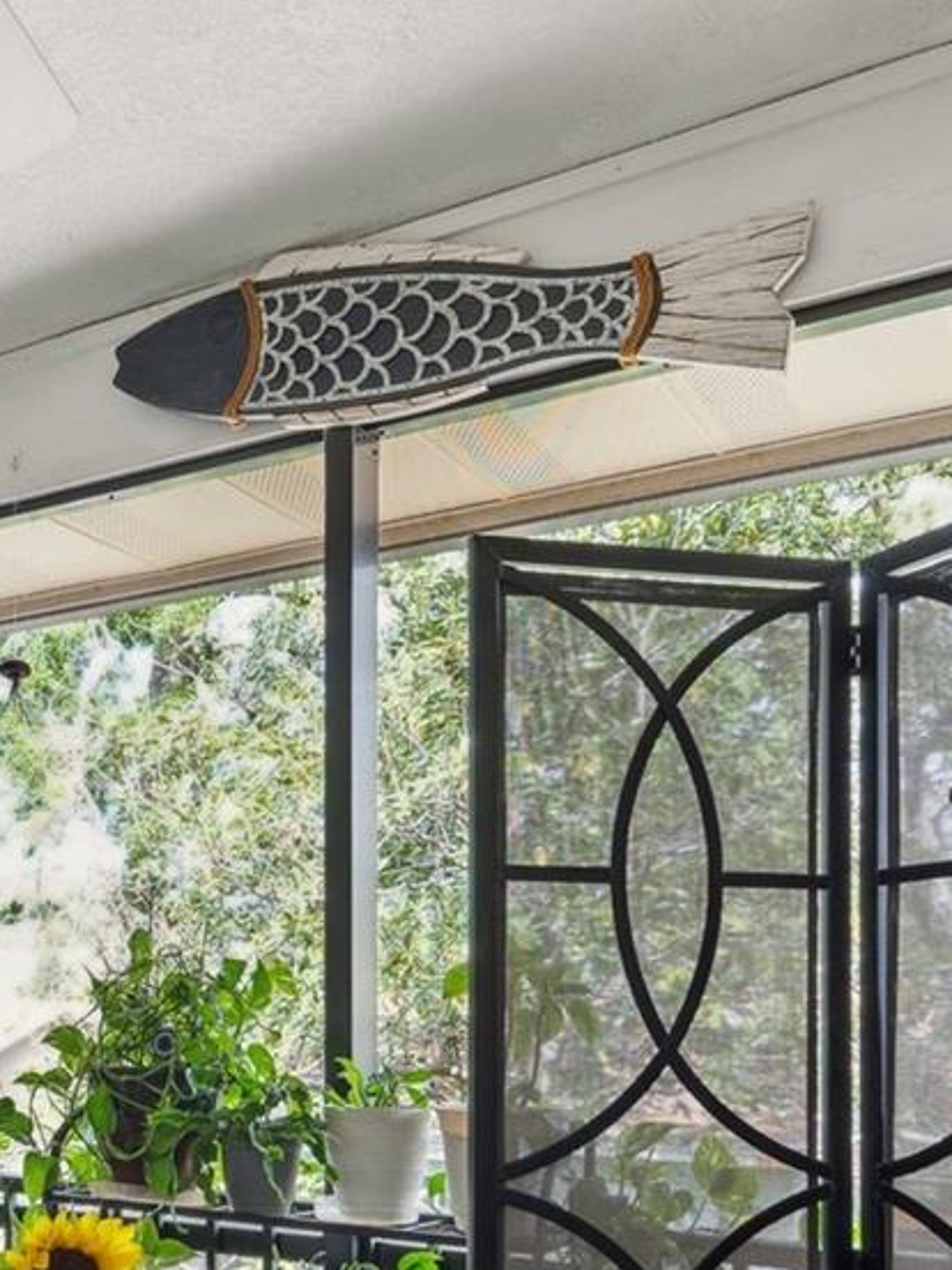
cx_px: 87
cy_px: 934
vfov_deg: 46.3
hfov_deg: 34.7
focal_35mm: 39
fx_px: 1430
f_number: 6.3
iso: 1000
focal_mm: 14
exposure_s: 1/40
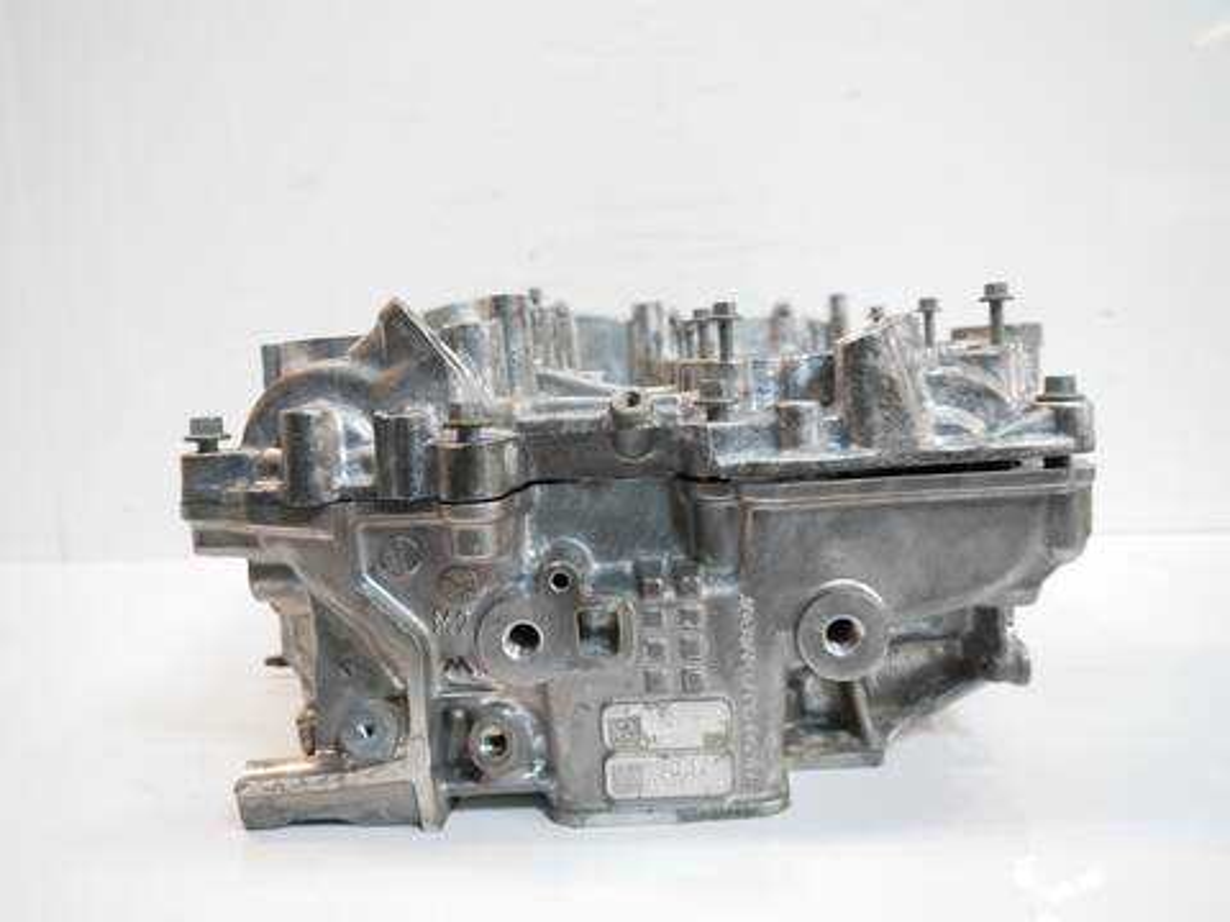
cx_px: 615
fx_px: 995
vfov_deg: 49.7
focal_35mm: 28
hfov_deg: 63.4
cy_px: 461
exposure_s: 1/60
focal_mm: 14
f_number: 3.5
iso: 320
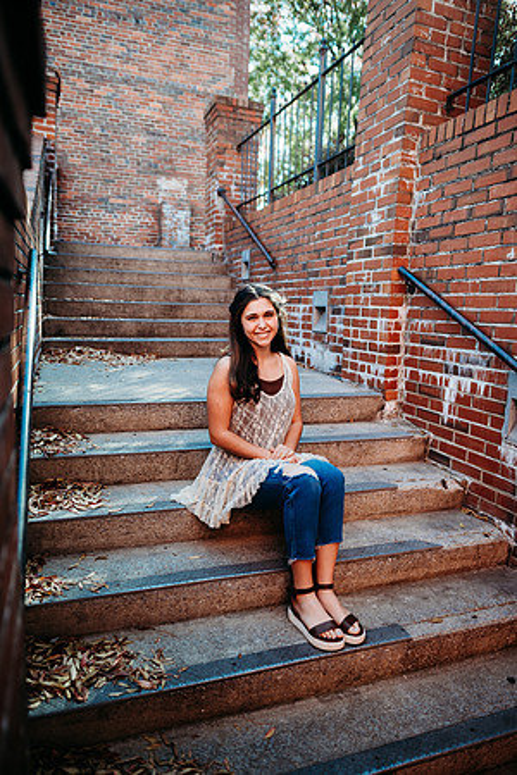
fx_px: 517
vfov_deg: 73.7
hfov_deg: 53.1
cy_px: 388
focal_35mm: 24
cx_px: 258
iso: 100
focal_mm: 24
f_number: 2.2
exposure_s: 1/400
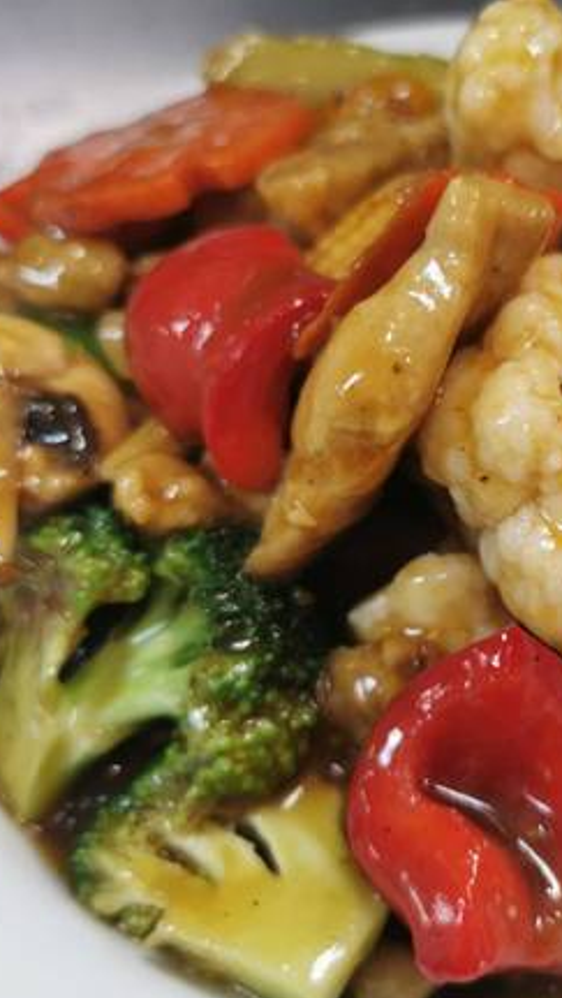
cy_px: 507
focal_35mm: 40
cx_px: 458
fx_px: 1058
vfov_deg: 50.5
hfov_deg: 29.0
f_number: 1.6
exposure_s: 1/60
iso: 250
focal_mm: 5.56
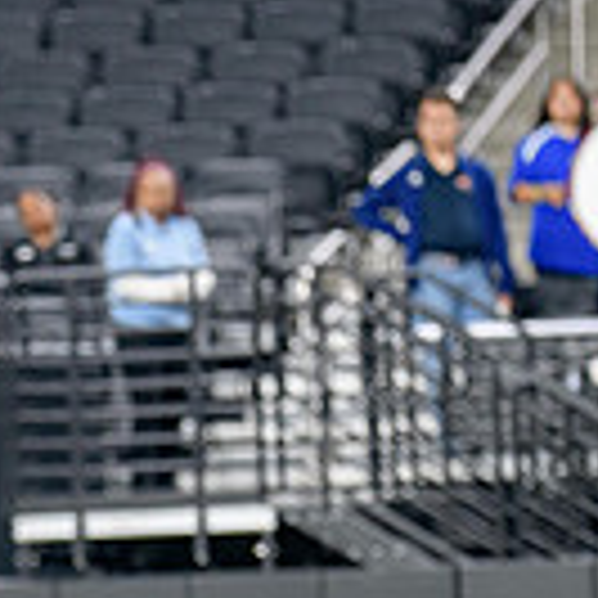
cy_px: 753
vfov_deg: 2.1
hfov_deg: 2.1
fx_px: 15988
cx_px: 265
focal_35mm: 818
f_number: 2.8
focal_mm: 220
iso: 1000
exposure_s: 1/400
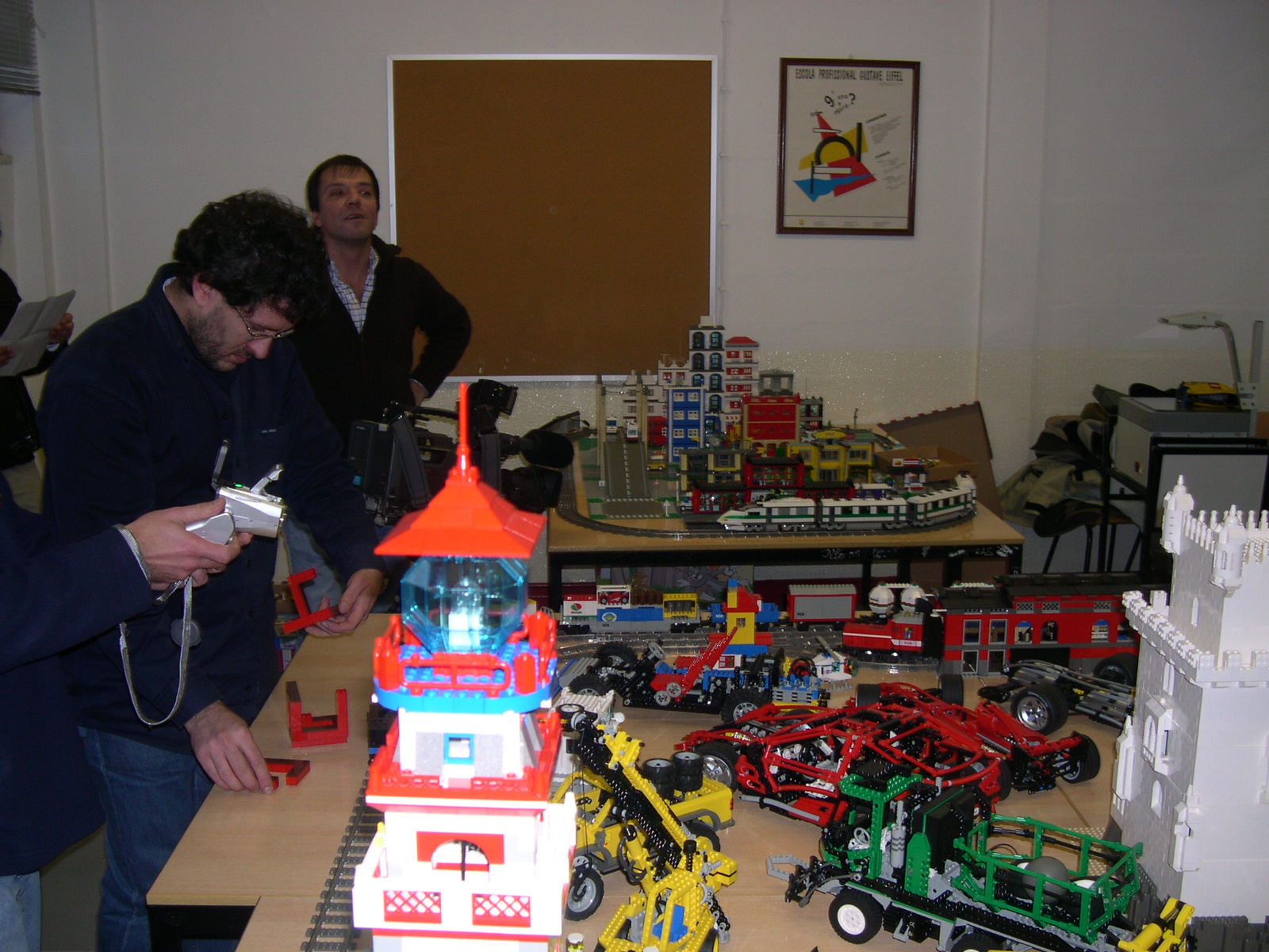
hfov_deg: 49.0
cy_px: 476
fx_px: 1393
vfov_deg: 37.7
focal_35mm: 38
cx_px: 634
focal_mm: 8
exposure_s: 1/60
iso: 100
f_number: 2.8
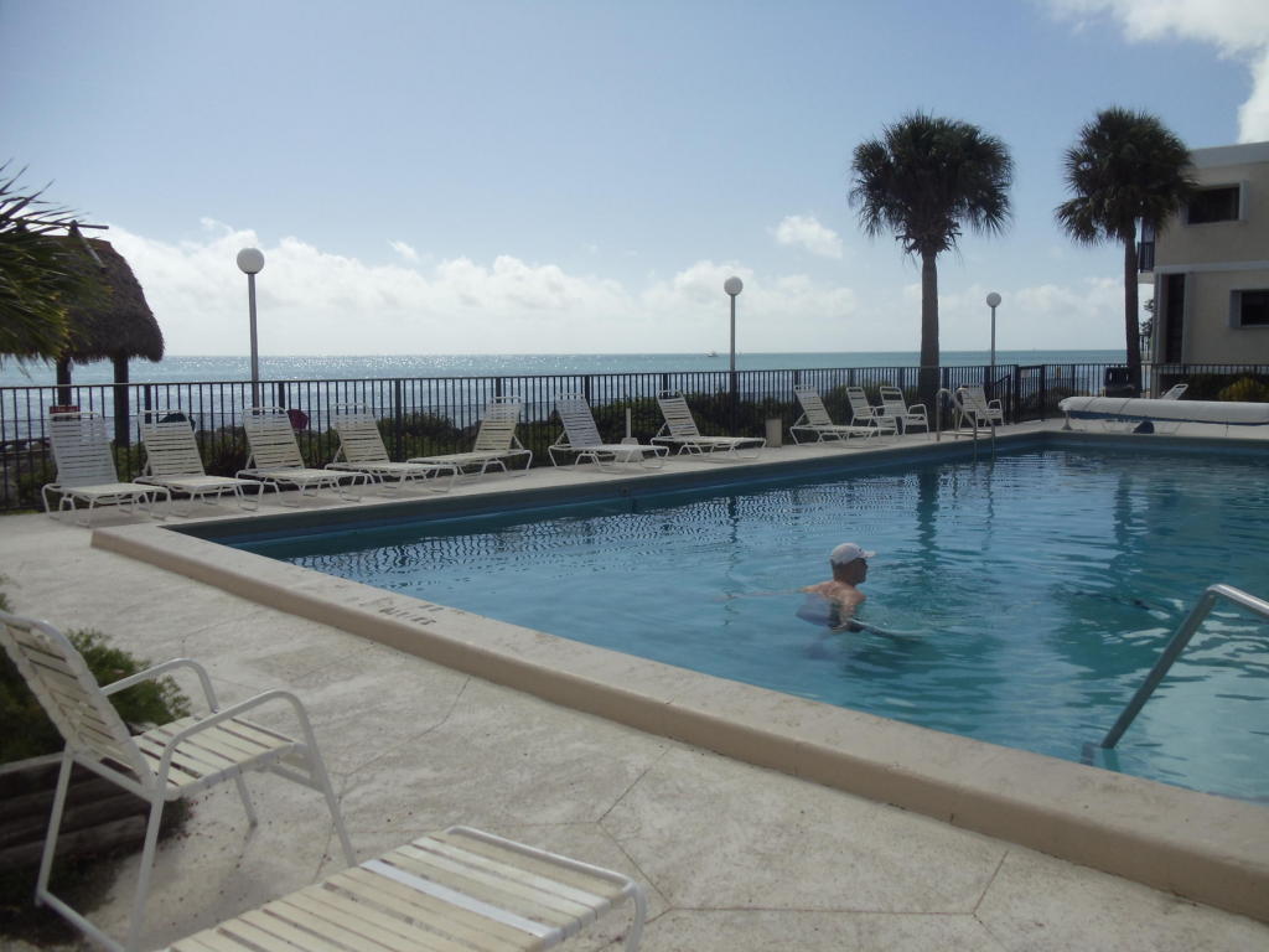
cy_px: 476
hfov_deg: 42.9
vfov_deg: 32.9
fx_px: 1613
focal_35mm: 44
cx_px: 634
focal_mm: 6
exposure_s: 1/800
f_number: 7.1
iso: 100
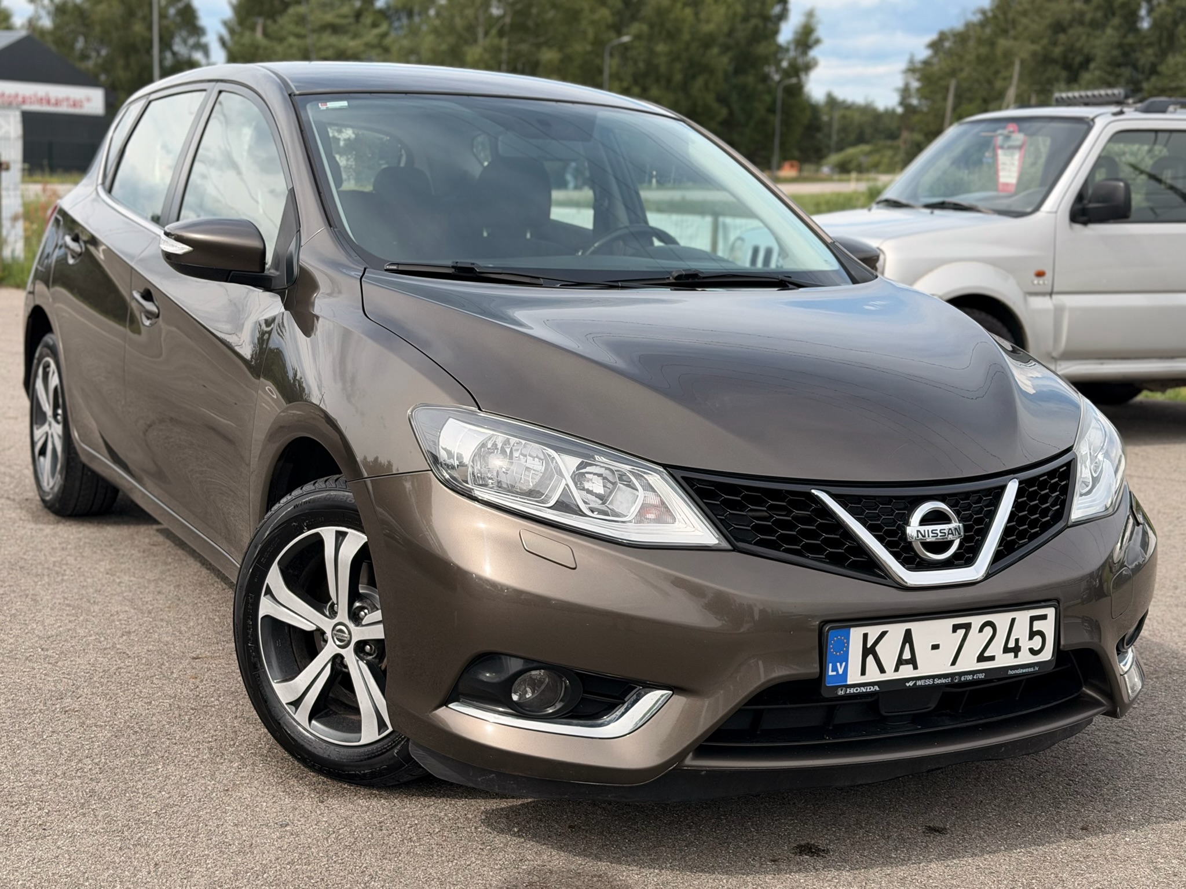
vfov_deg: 30.3
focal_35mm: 48
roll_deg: -0.2
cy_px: 444
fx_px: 1645
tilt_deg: -10.4
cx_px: 593
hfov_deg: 39.7
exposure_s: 1/3378
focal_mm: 6.76
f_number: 1.78
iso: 80
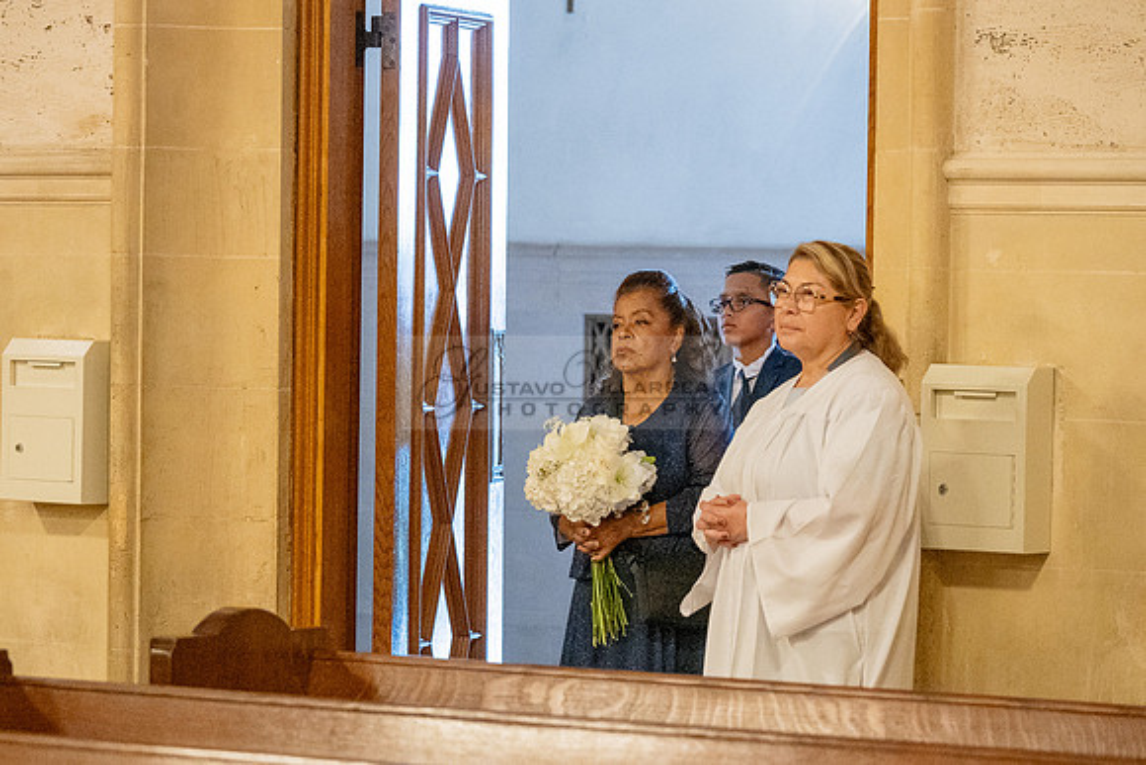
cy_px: 394
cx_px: 540
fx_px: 5161
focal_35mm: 162
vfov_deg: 8.5
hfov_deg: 12.7
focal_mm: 115
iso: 3200
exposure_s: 1/200
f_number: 4
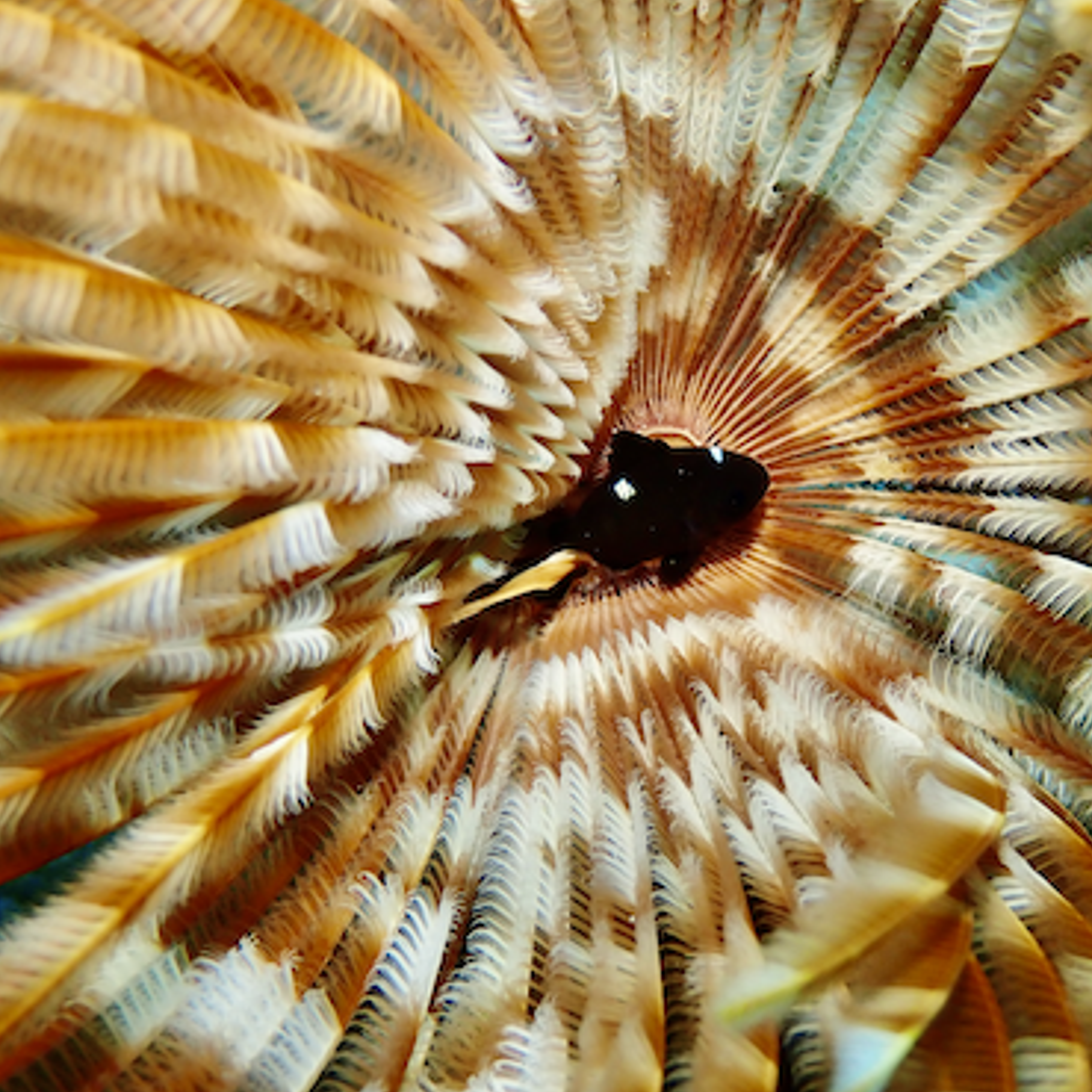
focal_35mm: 92
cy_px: 542
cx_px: 688
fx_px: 3284
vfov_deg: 18.9
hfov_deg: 18.8
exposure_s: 1/160
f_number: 5.6
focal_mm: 13.65
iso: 200
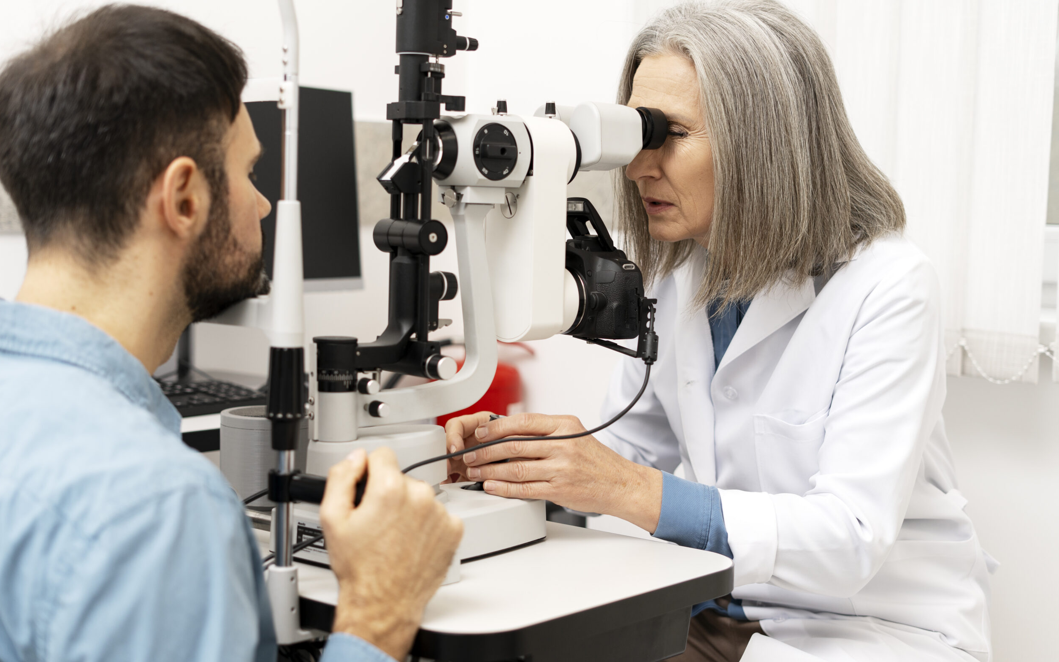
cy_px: 346
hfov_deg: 38.9
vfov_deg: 24.9
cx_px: 538
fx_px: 1501
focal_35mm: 52
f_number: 2.5
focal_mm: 50
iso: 200
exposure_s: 1/200
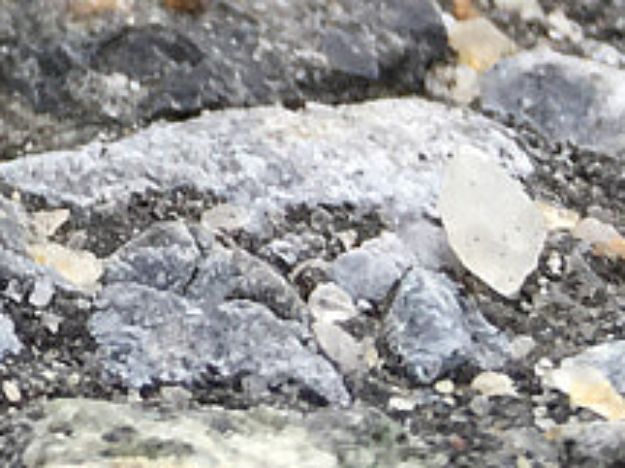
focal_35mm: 216
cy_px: -904
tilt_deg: -13.4
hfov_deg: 7.7
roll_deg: +1.4
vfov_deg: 6.3
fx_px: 3898
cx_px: -1427
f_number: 2.2
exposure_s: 1/259
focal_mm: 4.15
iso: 25
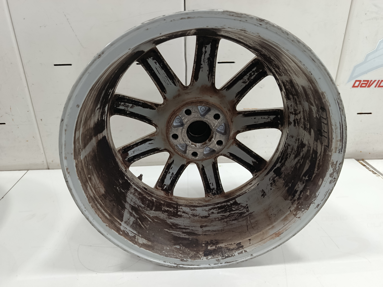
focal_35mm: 24
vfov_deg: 56.8
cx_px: 192
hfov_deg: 71.6
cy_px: 144
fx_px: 266
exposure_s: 1/50
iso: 667
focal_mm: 5.24
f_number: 1.7
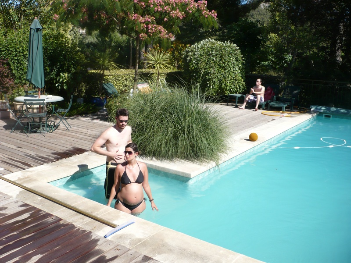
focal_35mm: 35
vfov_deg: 40.7
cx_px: 176
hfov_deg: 52.6
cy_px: 132
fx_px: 355
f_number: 8
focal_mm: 5.8
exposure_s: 1/160
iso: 100
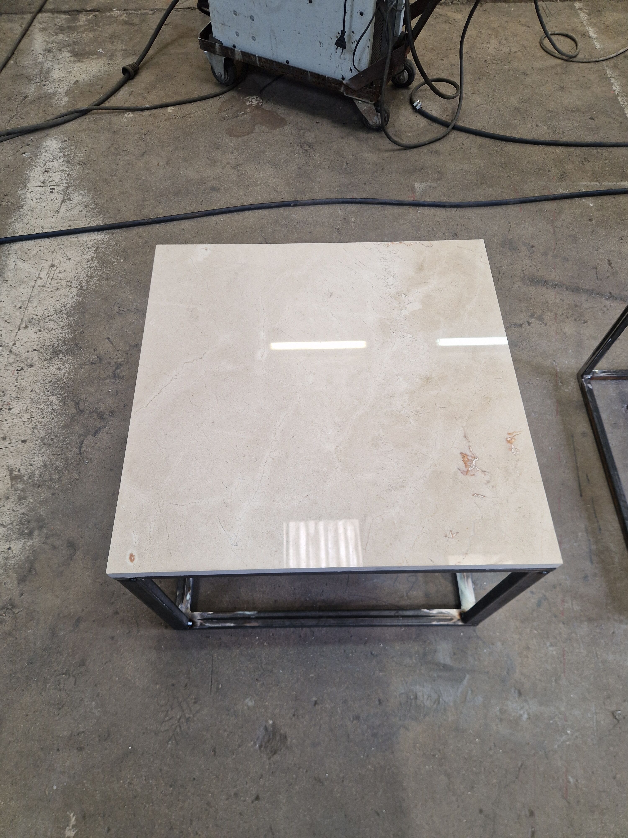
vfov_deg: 73.9
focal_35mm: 23
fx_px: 556
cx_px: 314
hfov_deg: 58.9
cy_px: 419
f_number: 1.8
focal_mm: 5.4
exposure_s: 1/100
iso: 50
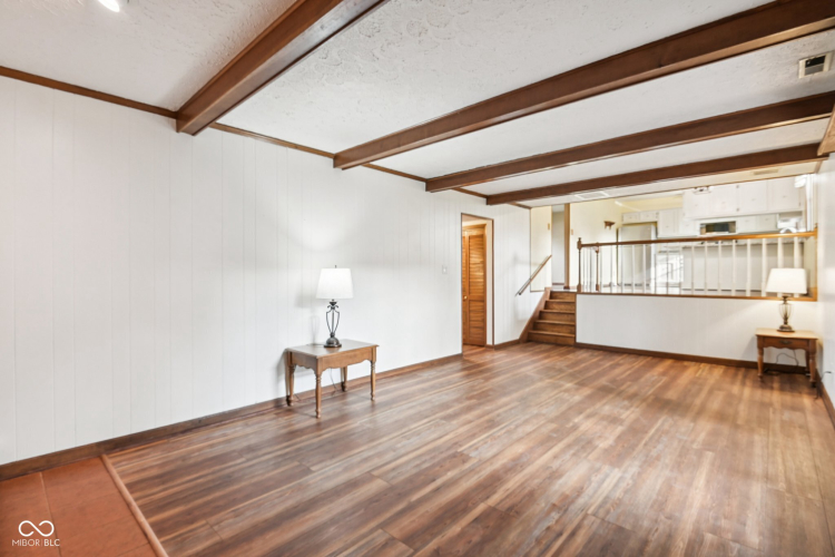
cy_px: 278
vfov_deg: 73.7
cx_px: 418
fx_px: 371
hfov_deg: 96.7
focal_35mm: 16
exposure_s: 1/8
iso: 400
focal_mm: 16
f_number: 8
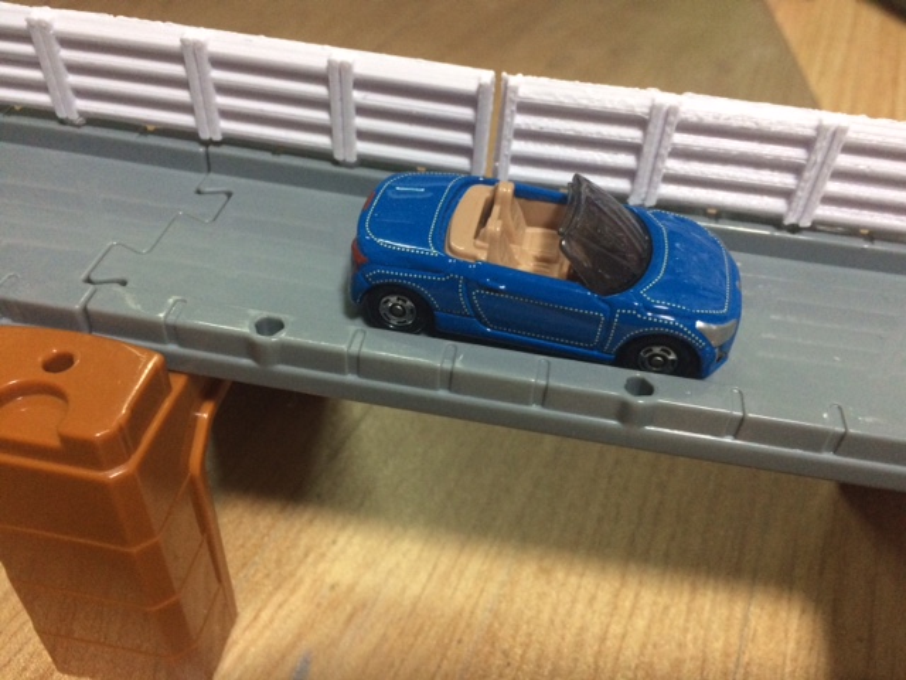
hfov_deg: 61.7
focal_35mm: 29
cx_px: 453
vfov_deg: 48.2
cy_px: 340
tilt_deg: -46.1
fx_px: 759
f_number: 2.2
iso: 320
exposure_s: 1/24
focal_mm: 4.15
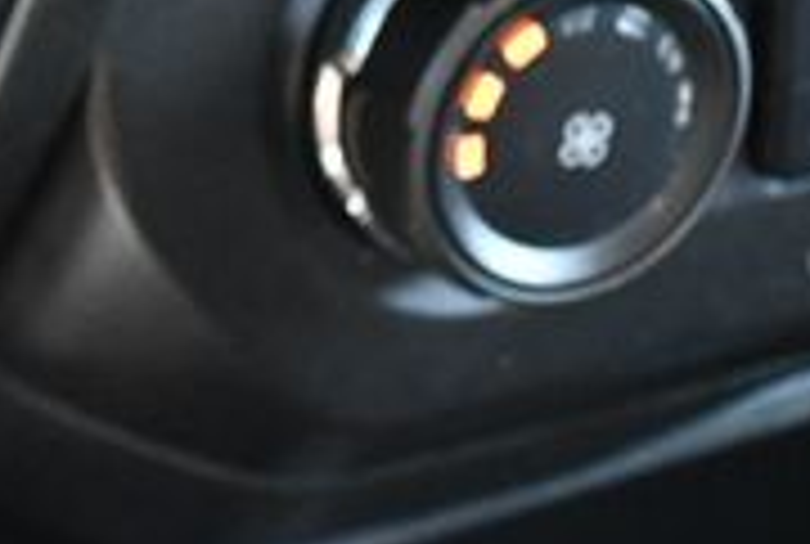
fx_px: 3203
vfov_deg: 9.5
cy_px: -211
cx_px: -166
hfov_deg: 14.0
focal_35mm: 142
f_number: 3.8
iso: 2200
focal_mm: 20
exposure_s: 1/125
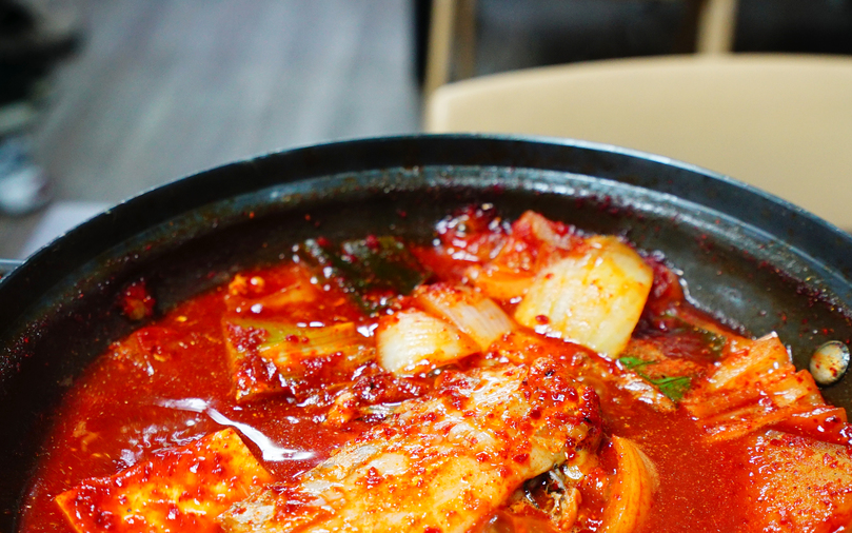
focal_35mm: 50
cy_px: 416
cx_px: 427
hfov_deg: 40.3
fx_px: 1161
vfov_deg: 25.5
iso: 2000
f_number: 5
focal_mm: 31
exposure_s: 1/60
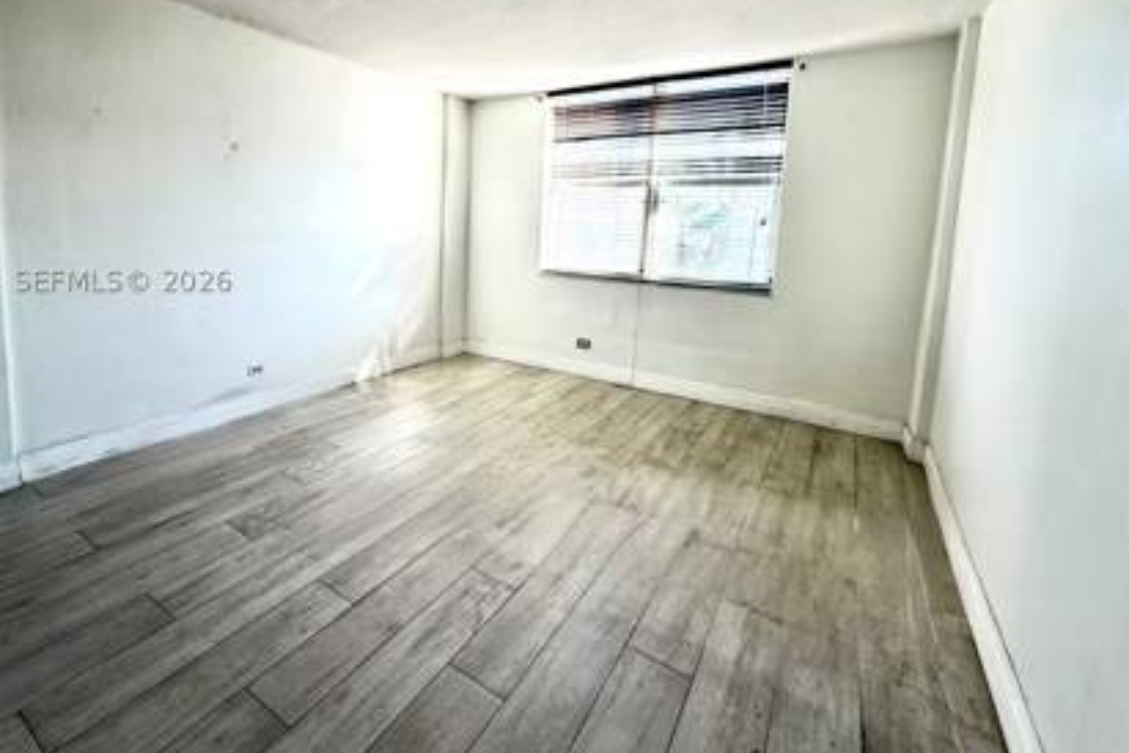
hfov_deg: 92.7
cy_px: 280
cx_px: 483
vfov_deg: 69.3
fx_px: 533
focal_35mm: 17
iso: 80
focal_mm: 2.22
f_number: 2.2
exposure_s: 1/121
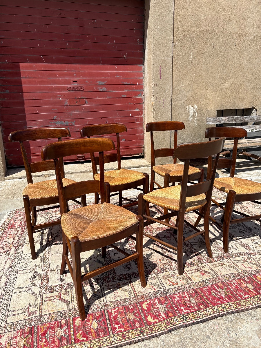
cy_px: 174
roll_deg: +0.4
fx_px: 261
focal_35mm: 26
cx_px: 130
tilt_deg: -14.2
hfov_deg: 53.1
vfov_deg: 67.3
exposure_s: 1/4065
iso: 50
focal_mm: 5.96
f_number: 1.6
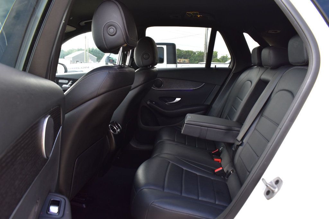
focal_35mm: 27
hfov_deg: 67.4
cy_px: 110
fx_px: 247
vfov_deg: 47.9
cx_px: 164
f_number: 8
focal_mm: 18
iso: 400
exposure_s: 1/60
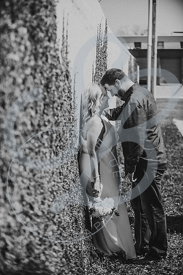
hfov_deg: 19.2
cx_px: 92
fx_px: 541
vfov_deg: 28.5
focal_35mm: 71
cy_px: 138
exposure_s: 1/4000
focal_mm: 70
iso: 100
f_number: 2.8
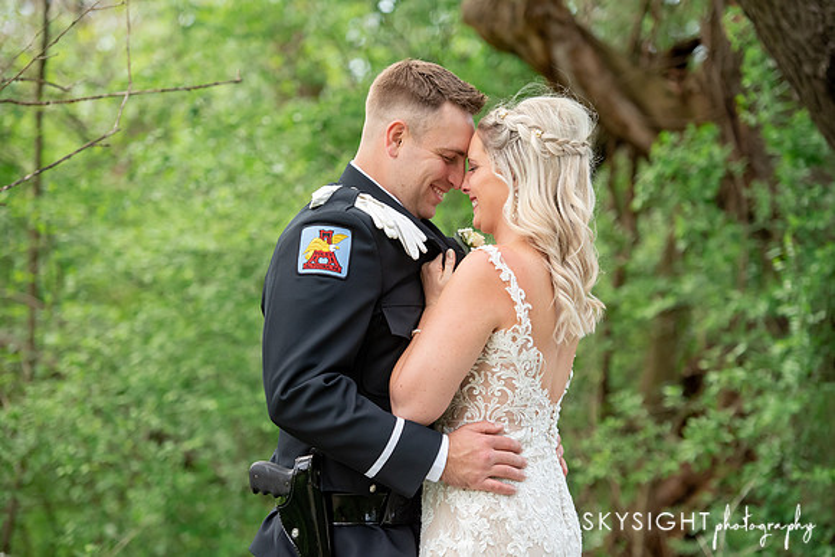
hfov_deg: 16.8
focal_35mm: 122
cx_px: 418
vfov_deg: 11.2
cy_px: 278
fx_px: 2830
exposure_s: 1/2000
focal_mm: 122
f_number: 3.2
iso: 1600
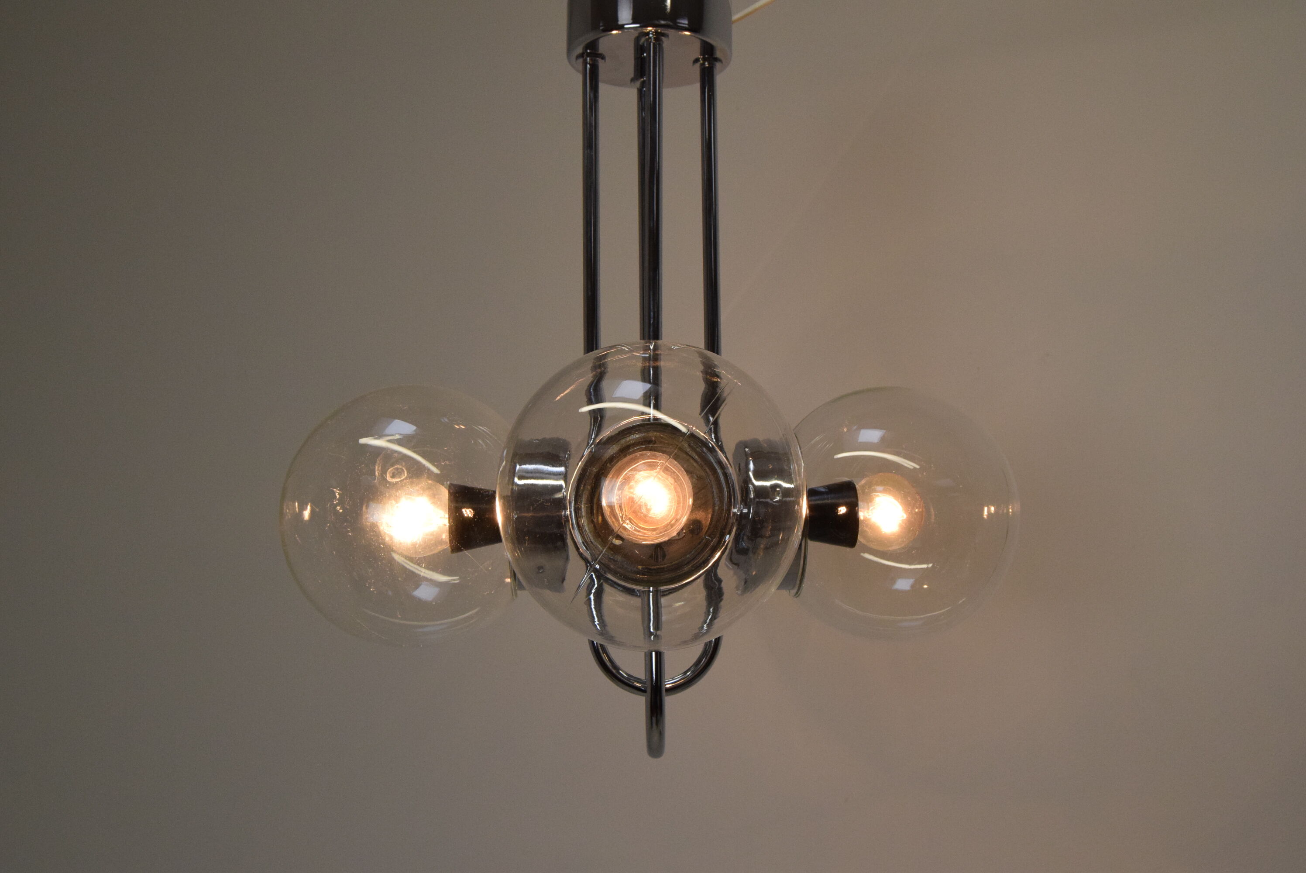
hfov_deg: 49.5
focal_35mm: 39
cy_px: 436
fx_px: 1416
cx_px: 653
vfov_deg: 34.3
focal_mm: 26
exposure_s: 1/500
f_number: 11
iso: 1600
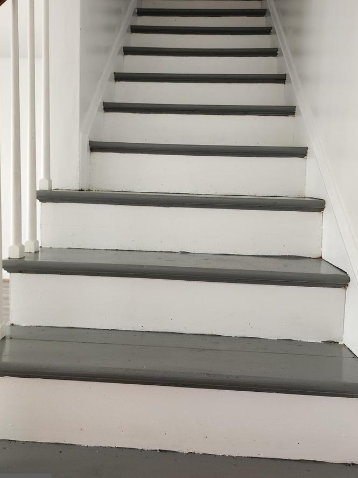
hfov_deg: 49.7
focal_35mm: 28
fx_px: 386
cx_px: 175
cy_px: 213
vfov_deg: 63.3
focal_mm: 6.4
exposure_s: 1/180
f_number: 1.8
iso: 160
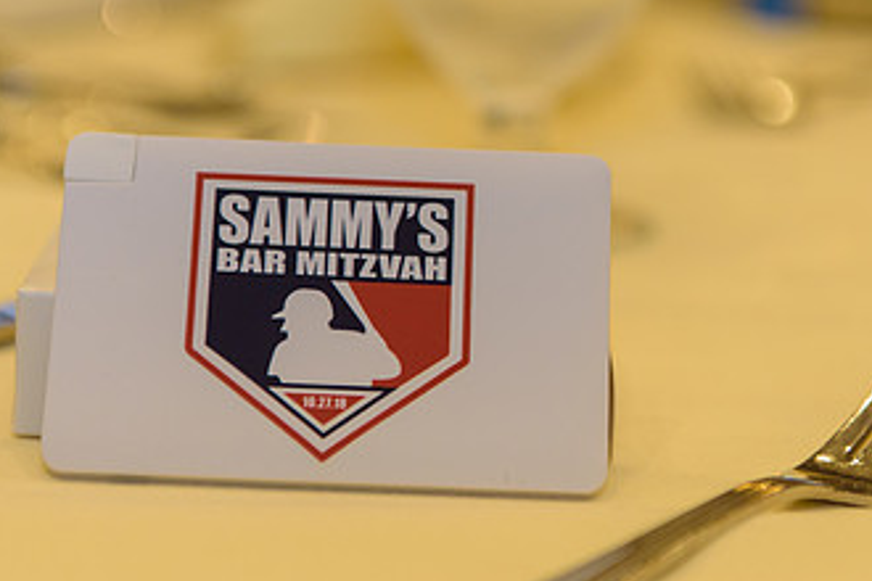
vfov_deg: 11.1
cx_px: 418
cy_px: 144
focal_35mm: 123
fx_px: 2979
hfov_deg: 16.7
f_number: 3.2
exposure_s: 1/125
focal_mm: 70
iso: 1250
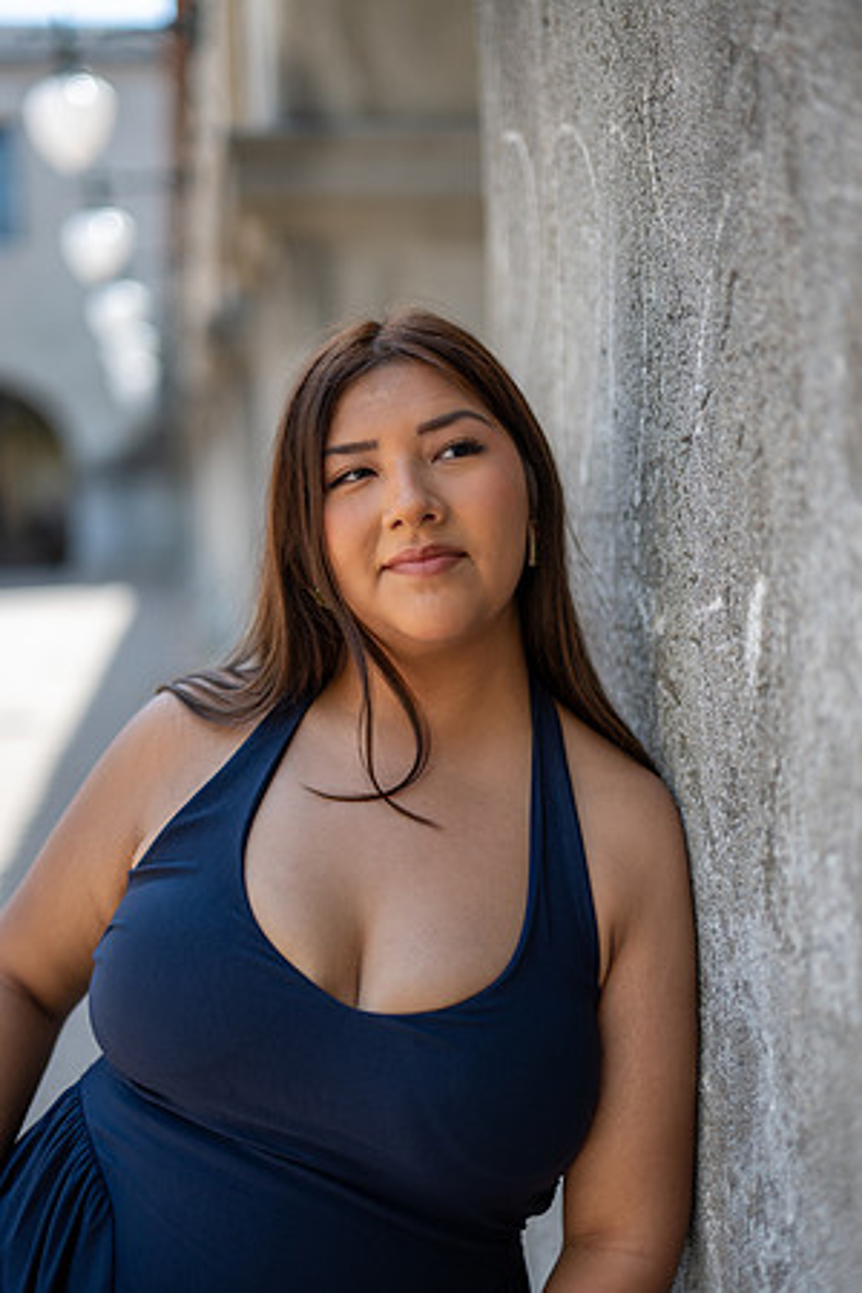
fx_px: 1796
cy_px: 646
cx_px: 431
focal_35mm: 50
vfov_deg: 39.6
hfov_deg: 27.0
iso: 200
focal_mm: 50
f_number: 1.6
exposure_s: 1/2500
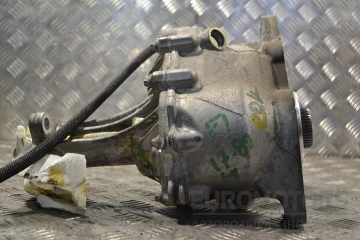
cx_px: 180
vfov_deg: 28.1
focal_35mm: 48
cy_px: 120
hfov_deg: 41.1
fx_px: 480
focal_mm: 32
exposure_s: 1/80
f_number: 4.8
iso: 400
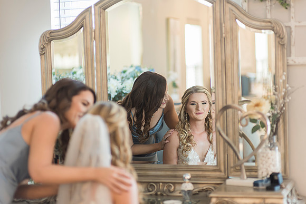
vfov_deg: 16.1
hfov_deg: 23.9
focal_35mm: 85
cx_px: 153
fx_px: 723
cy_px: 102
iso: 400
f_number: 1.6
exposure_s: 1/125
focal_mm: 85
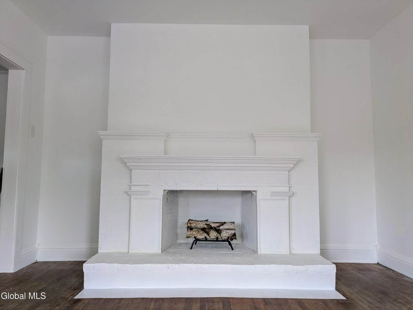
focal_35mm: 25
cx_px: 206
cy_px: 155
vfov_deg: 54.9
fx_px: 298
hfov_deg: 69.4
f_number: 1.89
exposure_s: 1/120
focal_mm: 5.43
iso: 109
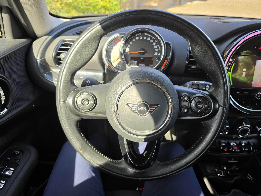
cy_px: 98
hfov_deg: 73.9
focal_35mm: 23
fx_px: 173
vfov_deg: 58.9
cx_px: 130
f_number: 1.4
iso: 12
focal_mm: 6.5
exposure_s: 1/93
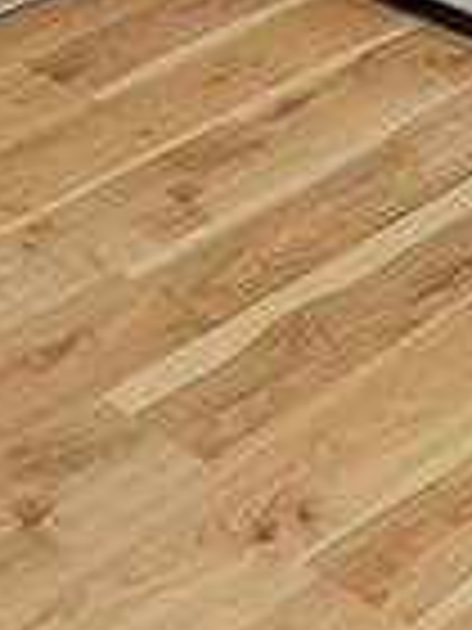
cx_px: 61
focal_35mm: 126
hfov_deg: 11.7
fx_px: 2291
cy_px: -549
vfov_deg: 13.7
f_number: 1.8
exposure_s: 1/120
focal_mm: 6.06
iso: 400
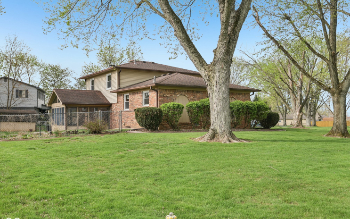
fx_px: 343
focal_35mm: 36
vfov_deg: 35.3
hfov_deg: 54.0
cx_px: 174
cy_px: 115
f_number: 8
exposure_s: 1/160
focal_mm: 35
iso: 100
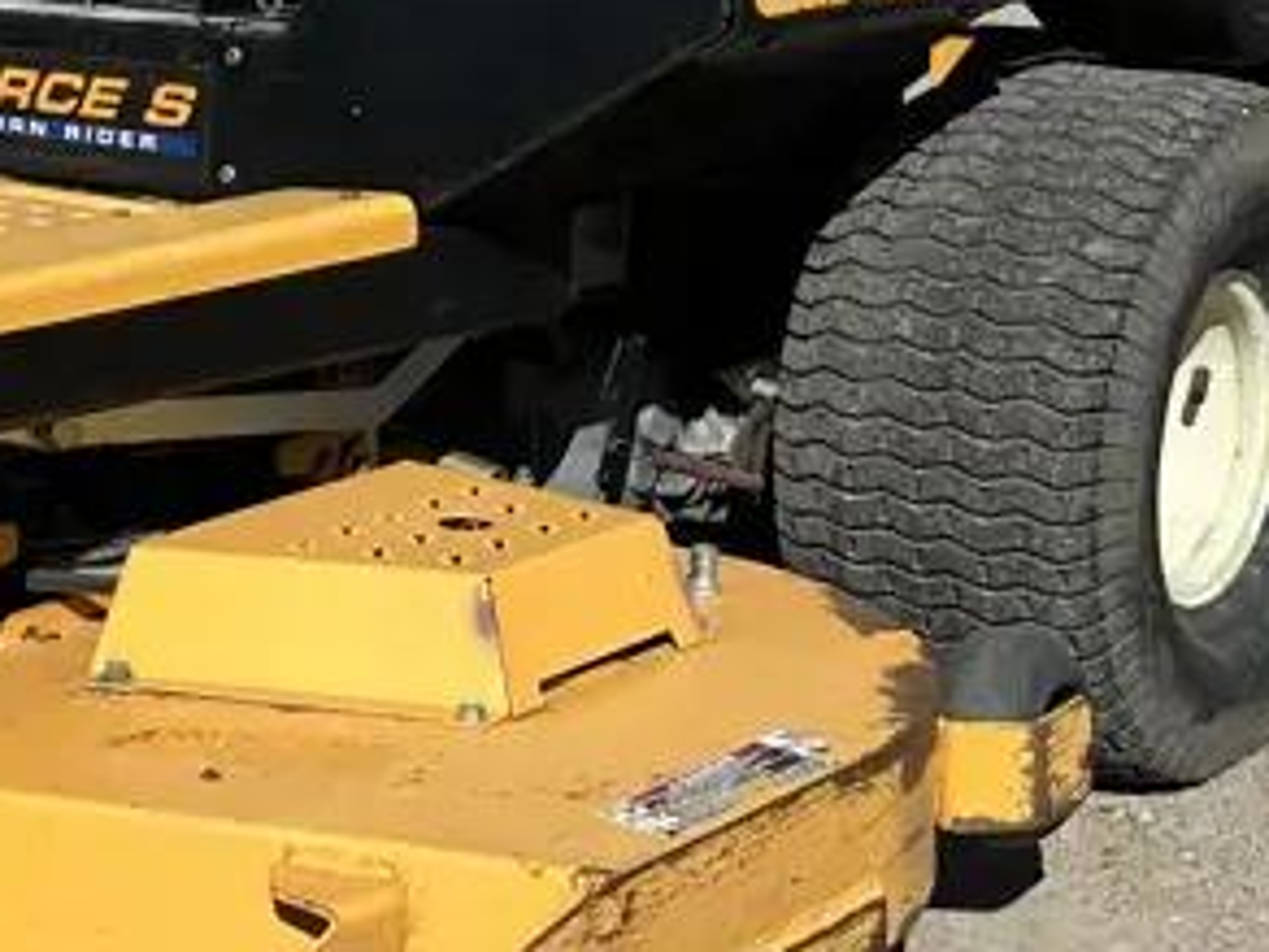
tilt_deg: -9.7
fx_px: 2896
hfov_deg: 23.7
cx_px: 26
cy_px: 156
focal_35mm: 79
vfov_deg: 18.4
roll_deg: +1.4
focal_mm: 6.86
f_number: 1.78
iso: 80
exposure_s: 1/7042
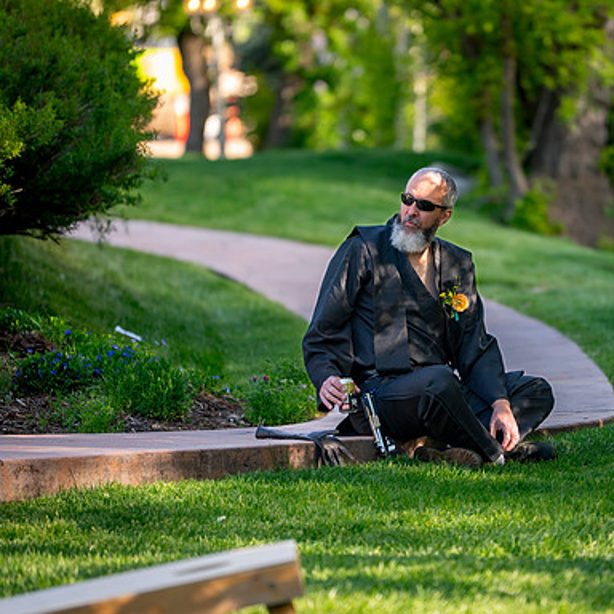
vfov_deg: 6.3
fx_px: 5539
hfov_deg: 6.3
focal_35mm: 276
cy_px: 302
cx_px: 432
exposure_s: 1/640
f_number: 2.8
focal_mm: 200
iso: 400
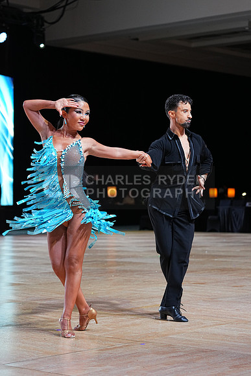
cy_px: 188
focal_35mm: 88
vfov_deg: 23.1
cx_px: 126
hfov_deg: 15.5
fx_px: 920
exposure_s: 1/500
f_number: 4
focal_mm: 88
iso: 1250
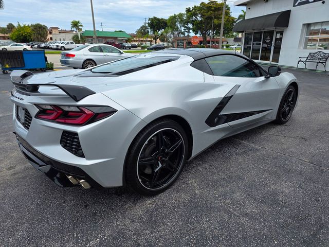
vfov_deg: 58.9
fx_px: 219
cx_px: 164
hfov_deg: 73.9
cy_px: 124
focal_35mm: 23
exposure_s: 1/4237
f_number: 1.7
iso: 80
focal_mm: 6.3
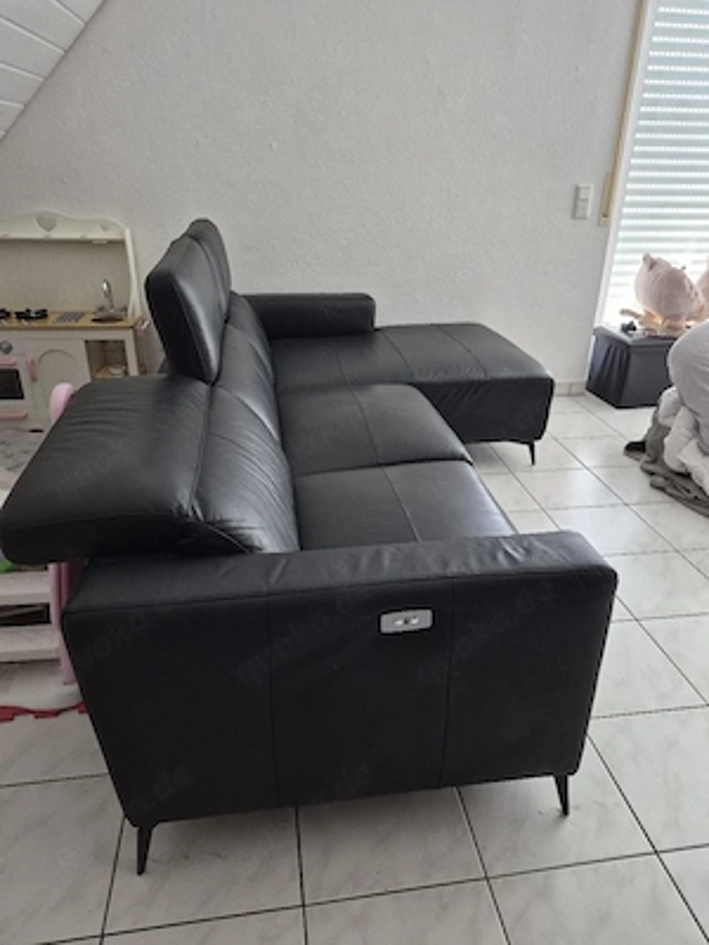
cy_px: 472
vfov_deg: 73.9
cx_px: 354
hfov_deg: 58.9
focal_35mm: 23
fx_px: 628
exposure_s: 1/100
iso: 500
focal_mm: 5.4
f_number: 1.8
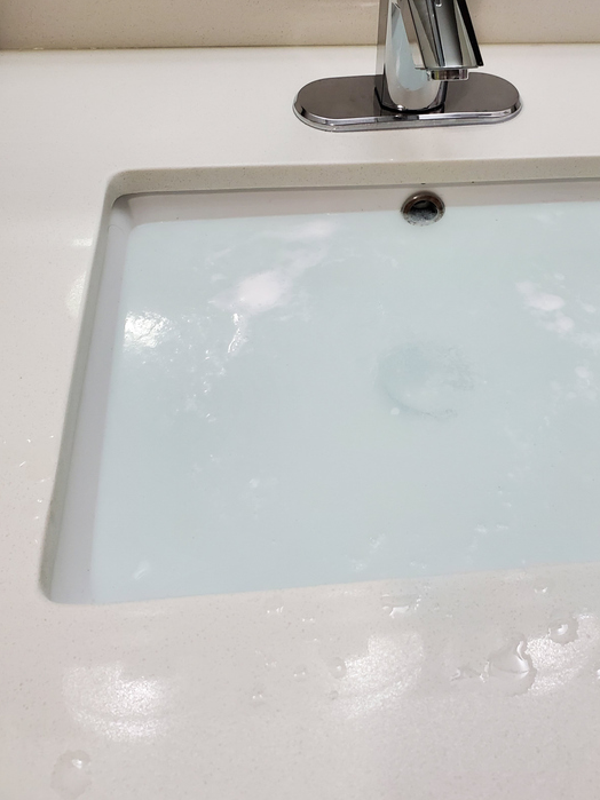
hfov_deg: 42.6
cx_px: 370
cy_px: 312
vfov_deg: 54.9
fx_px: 763
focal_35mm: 33
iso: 250
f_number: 2.4
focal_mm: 4.3
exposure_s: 1/59
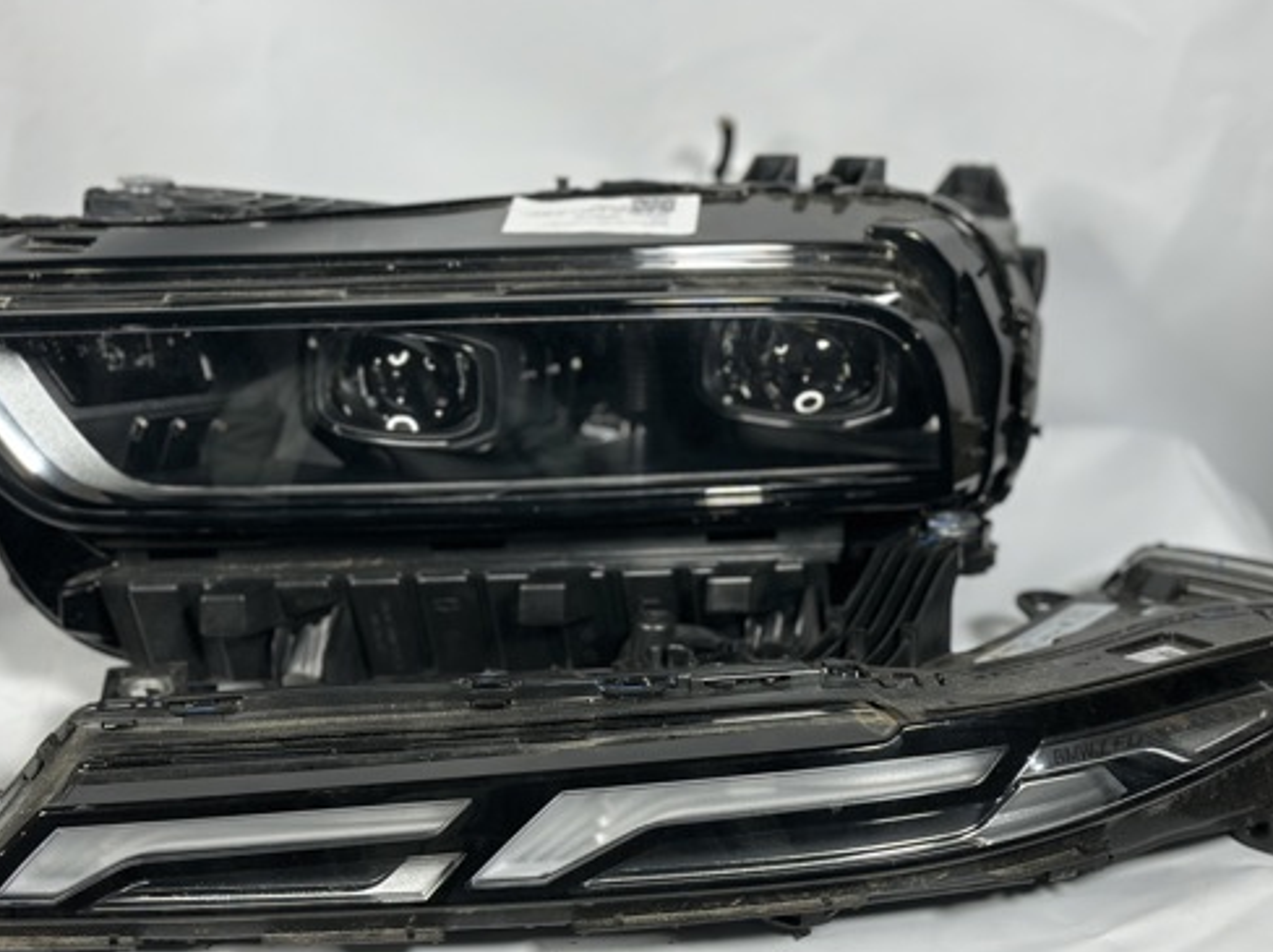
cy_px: 546
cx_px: 647
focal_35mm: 63
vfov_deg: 23.2
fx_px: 2315
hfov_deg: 30.8
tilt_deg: -26.7
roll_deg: +0.3
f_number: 1.78
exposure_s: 1/50
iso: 80
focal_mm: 6.86
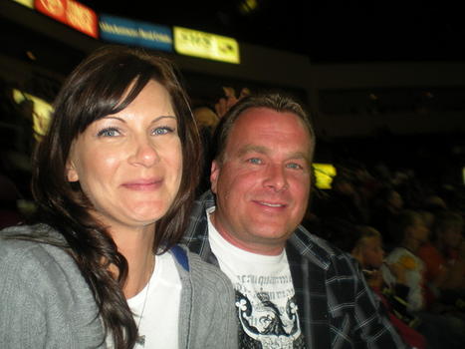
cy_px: 174
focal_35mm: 38
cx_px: 232
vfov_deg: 37.7
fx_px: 510
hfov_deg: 49.0
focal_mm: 6.3
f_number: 3.1
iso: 64
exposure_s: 1/60
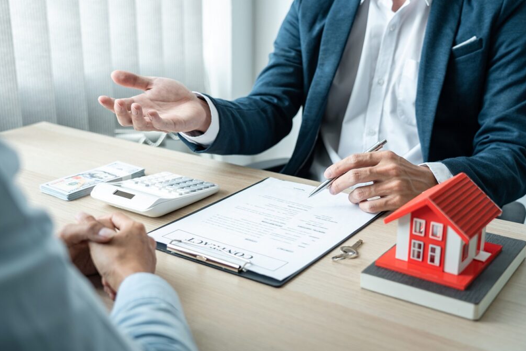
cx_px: 260
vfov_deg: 29.9
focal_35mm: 45
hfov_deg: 43.6
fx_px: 658
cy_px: 176
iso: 320
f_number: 4
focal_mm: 44
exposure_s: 1/200
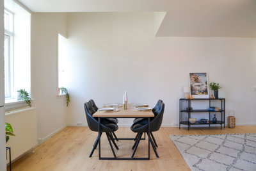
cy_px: 86
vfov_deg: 48.0
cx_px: 128
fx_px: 192
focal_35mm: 27
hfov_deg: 67.4
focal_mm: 18
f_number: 4.5
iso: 400
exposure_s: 1/80
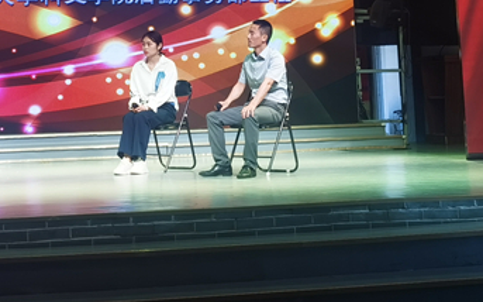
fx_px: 1237
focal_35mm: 94
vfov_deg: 13.6
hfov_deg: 21.8
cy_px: -44
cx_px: 92
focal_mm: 5.56
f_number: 1.6
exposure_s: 1/100
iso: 64
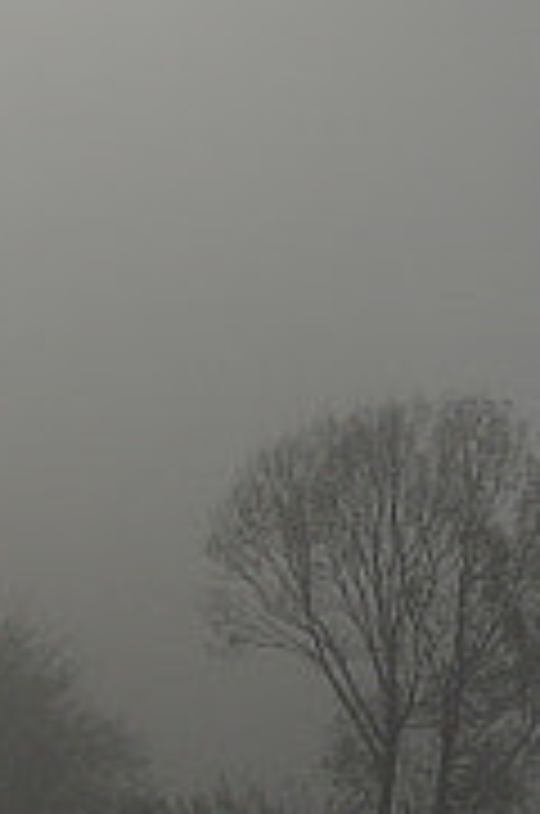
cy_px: 690
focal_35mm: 265
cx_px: 441
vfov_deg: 7.8
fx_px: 5985
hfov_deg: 5.2
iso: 100
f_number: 5.6
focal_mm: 20
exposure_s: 1/2000
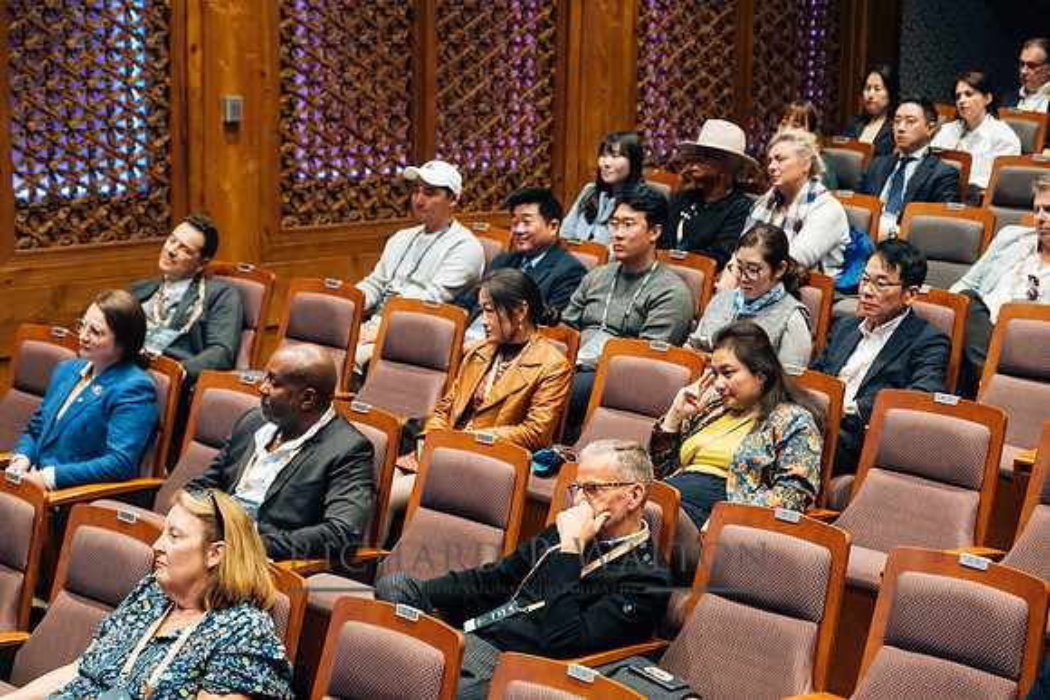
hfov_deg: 27.0
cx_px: 525
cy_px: 350
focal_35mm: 75
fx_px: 2188
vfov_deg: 18.2
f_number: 3.2
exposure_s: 1/125
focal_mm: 50
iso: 1600
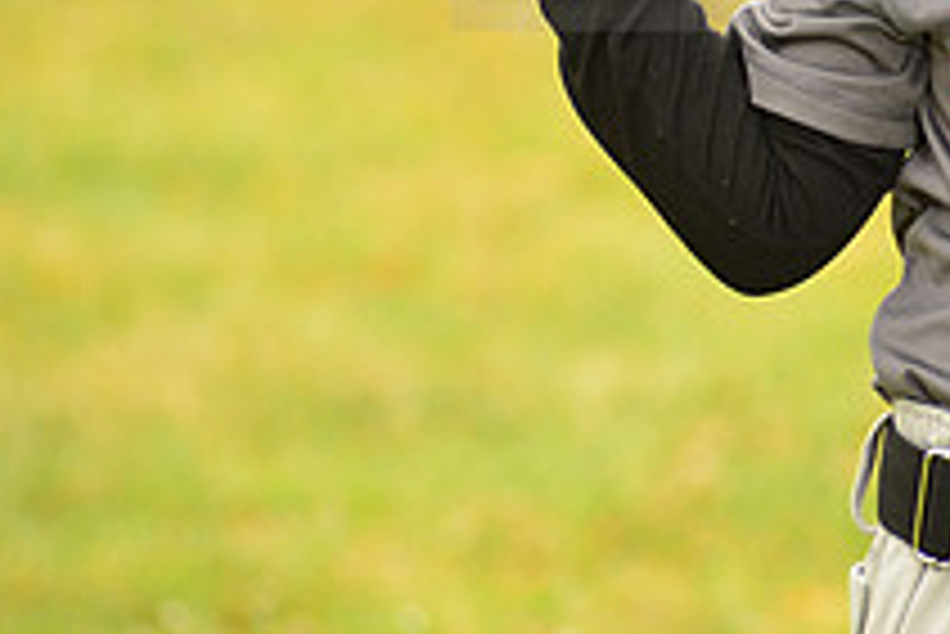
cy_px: -101
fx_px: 12358
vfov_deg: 2.9
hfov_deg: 4.4
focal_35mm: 468
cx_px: 1207
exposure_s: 1/250
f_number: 5.6
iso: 160
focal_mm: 170
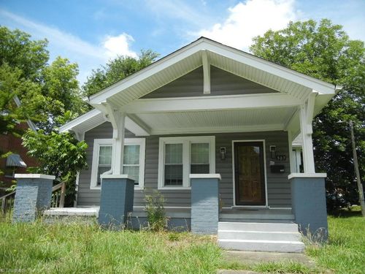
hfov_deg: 60.0
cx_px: 182
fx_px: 316
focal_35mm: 30
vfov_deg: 46.8
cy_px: 137
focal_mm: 5.4
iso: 160
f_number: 3.5
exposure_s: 1/898
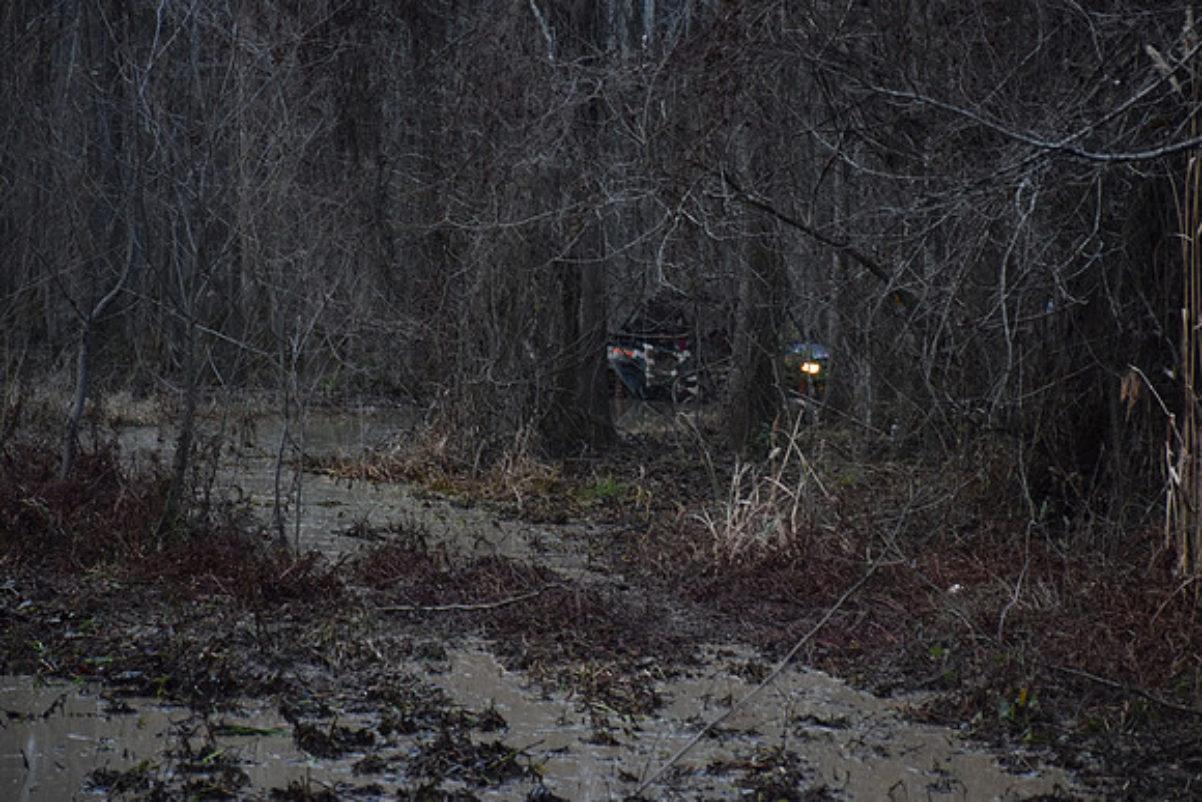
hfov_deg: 15.2
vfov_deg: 10.2
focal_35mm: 135
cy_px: 401
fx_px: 4508
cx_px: 601
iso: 1600
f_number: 5.3
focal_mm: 90
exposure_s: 1/125
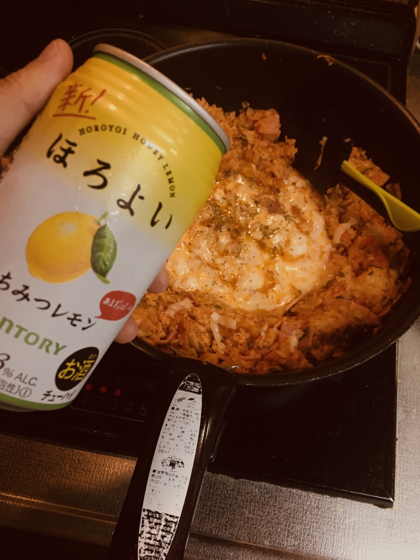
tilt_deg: -67.6
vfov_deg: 61.7
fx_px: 469
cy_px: 280
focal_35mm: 29
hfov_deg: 48.2
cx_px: 210
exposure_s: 1/24
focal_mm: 4.15
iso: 200
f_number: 2.2
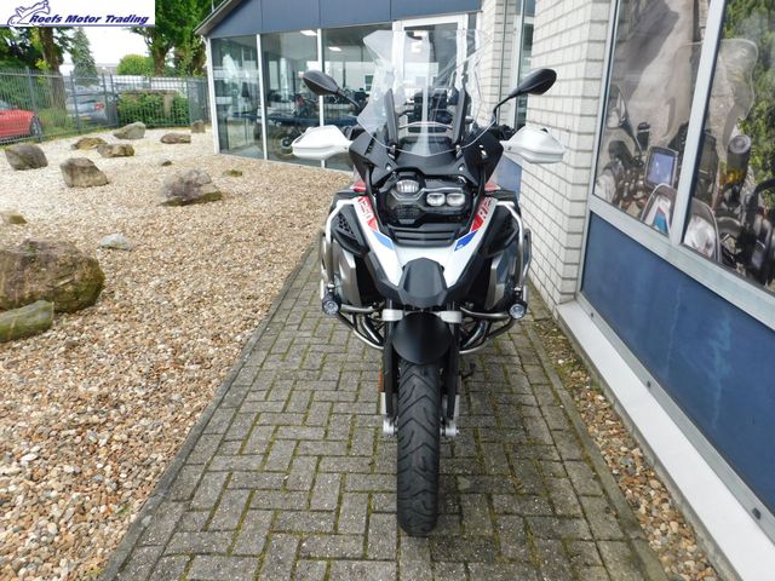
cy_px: 290
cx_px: 388
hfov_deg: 69.4
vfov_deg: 54.9
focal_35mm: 25
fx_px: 560
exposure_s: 1/160
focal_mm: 4.5
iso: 125
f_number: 3.1
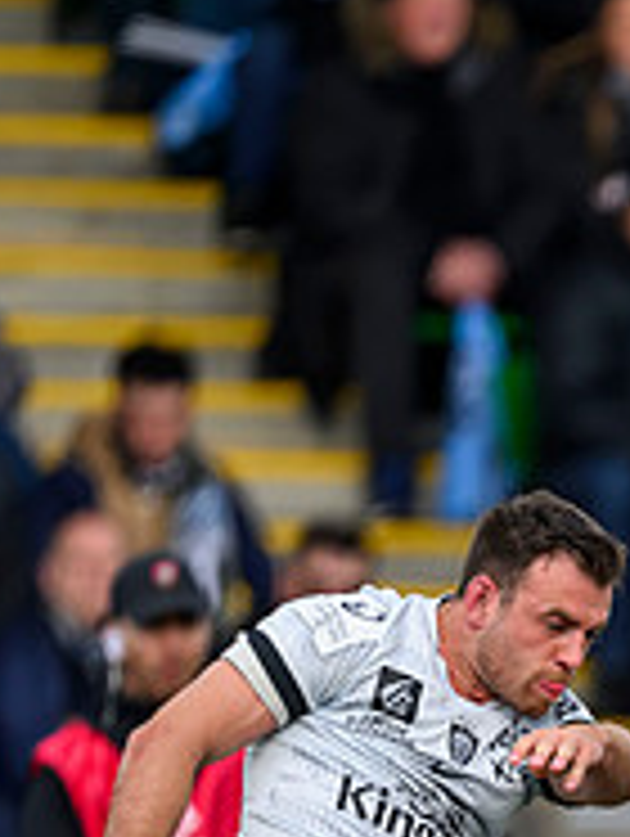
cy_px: 952
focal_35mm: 1851
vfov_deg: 1.1
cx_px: 1096
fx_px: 44814
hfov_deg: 0.8
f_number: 4
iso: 500
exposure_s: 1/2500
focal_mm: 560
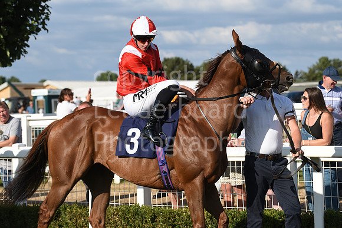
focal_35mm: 130
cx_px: 171
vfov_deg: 10.6
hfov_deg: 15.8
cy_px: 114
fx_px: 1235
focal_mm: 130
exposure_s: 1/3200
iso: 500
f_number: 5.6
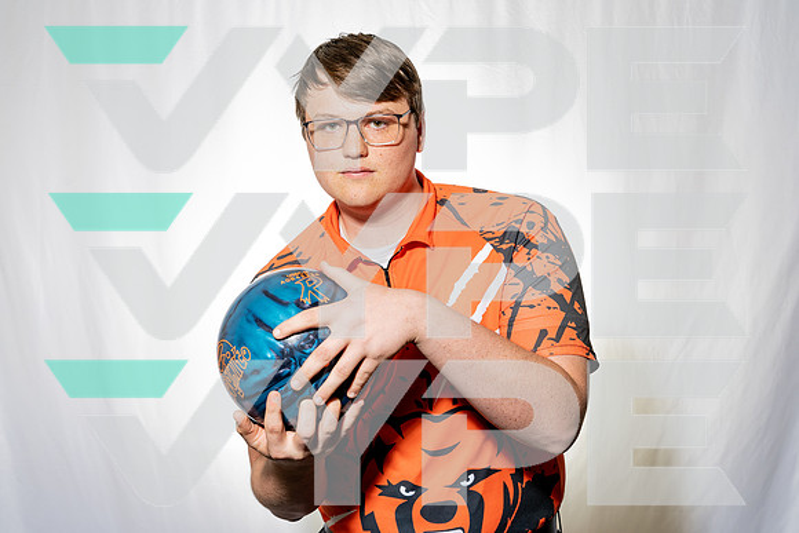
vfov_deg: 31.2
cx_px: 400
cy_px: 266
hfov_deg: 45.4
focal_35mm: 43
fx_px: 955
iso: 100
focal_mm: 43
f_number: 8
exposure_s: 1/250
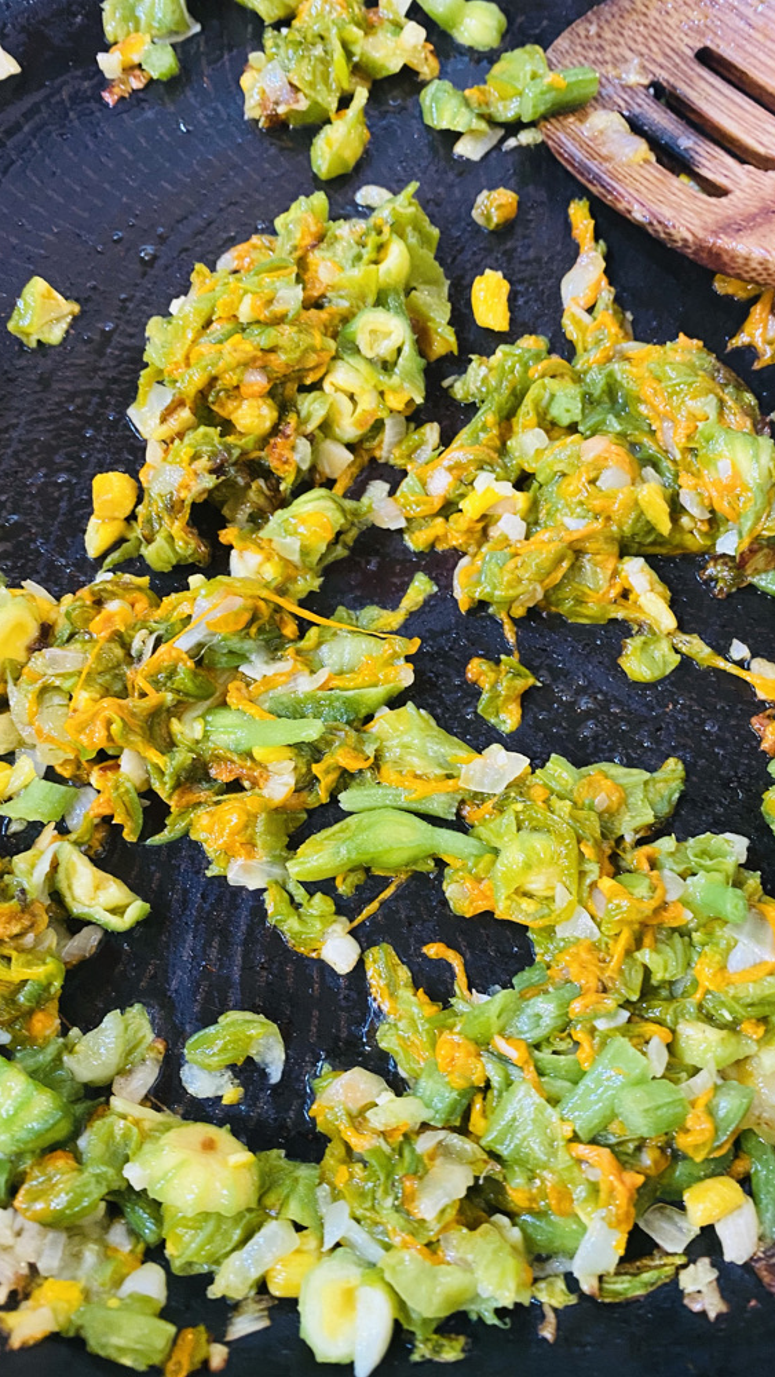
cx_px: 377
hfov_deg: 40.2
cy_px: 694
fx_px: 1059
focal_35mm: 29
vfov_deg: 66.1
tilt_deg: -67.8
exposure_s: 1/30
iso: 640
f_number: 1.8
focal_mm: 4.25
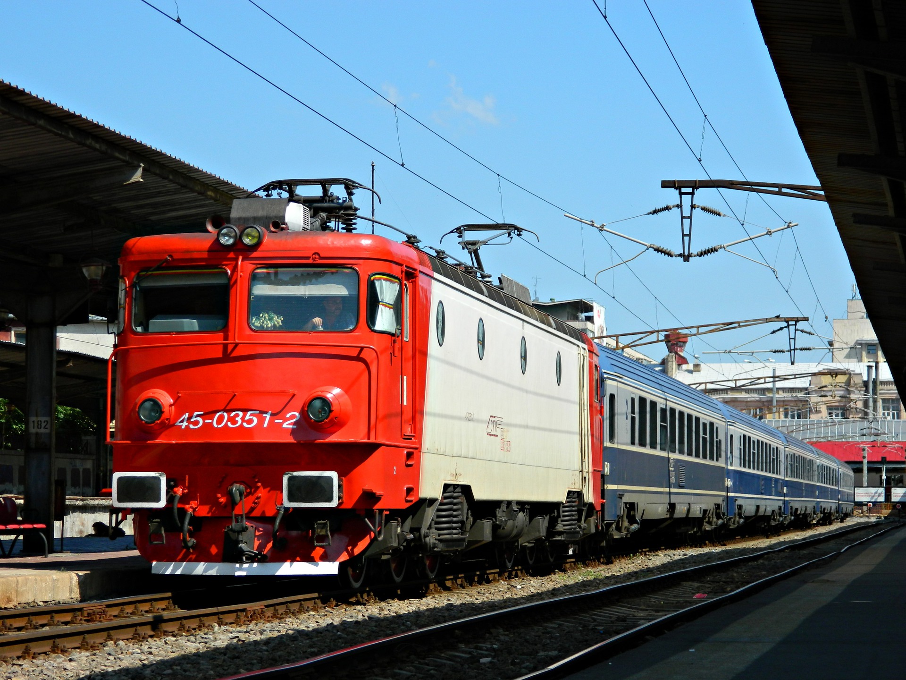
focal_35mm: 103
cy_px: 340
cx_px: 453
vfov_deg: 14.4
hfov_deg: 19.1
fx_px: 2696
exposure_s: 1/640
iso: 80
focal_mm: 18.6
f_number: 4.5
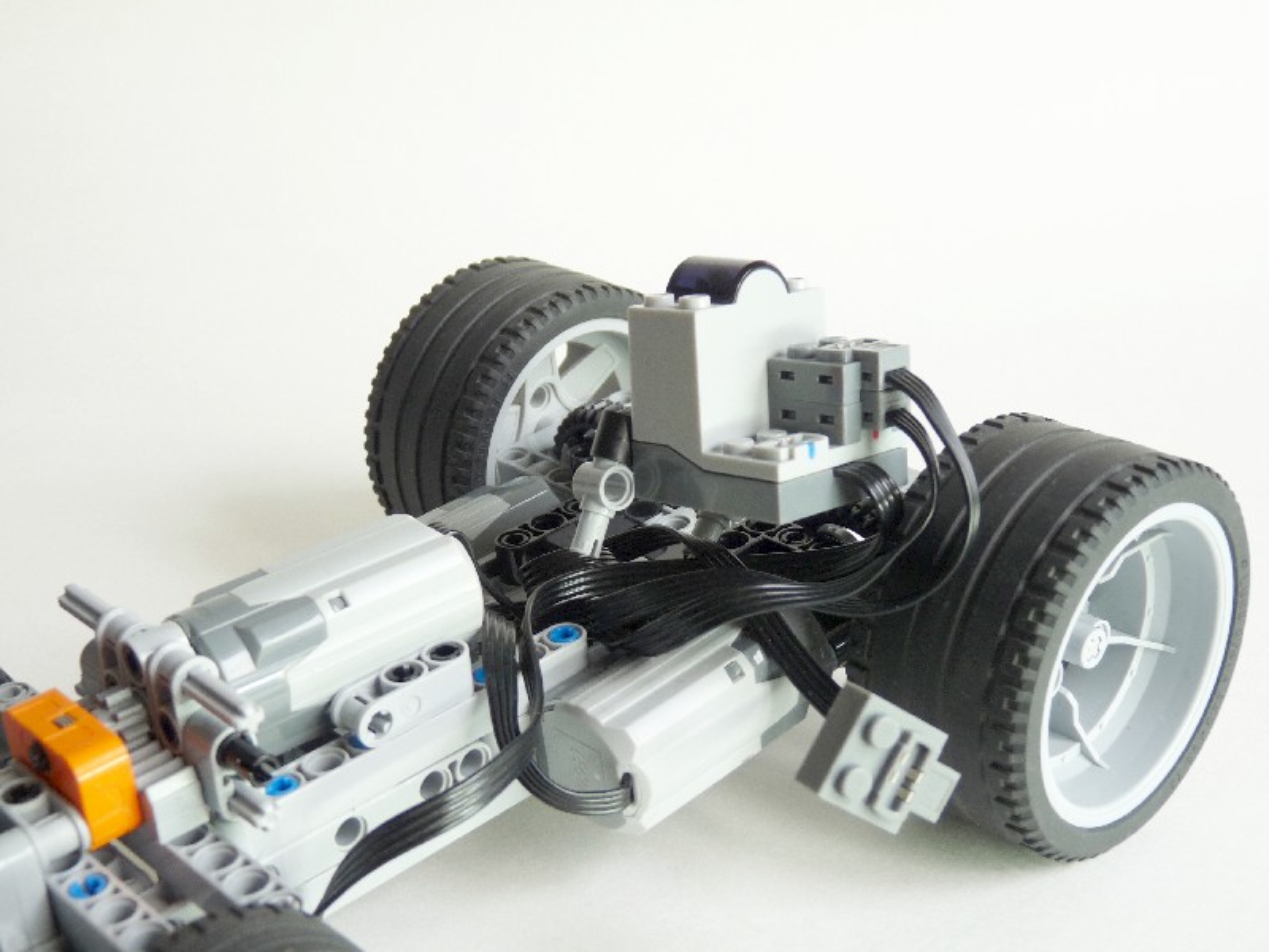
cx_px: 634
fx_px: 1906
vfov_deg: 28.0
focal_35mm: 52
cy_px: 476
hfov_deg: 36.8
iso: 100
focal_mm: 9.2
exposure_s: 1/13
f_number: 3.2
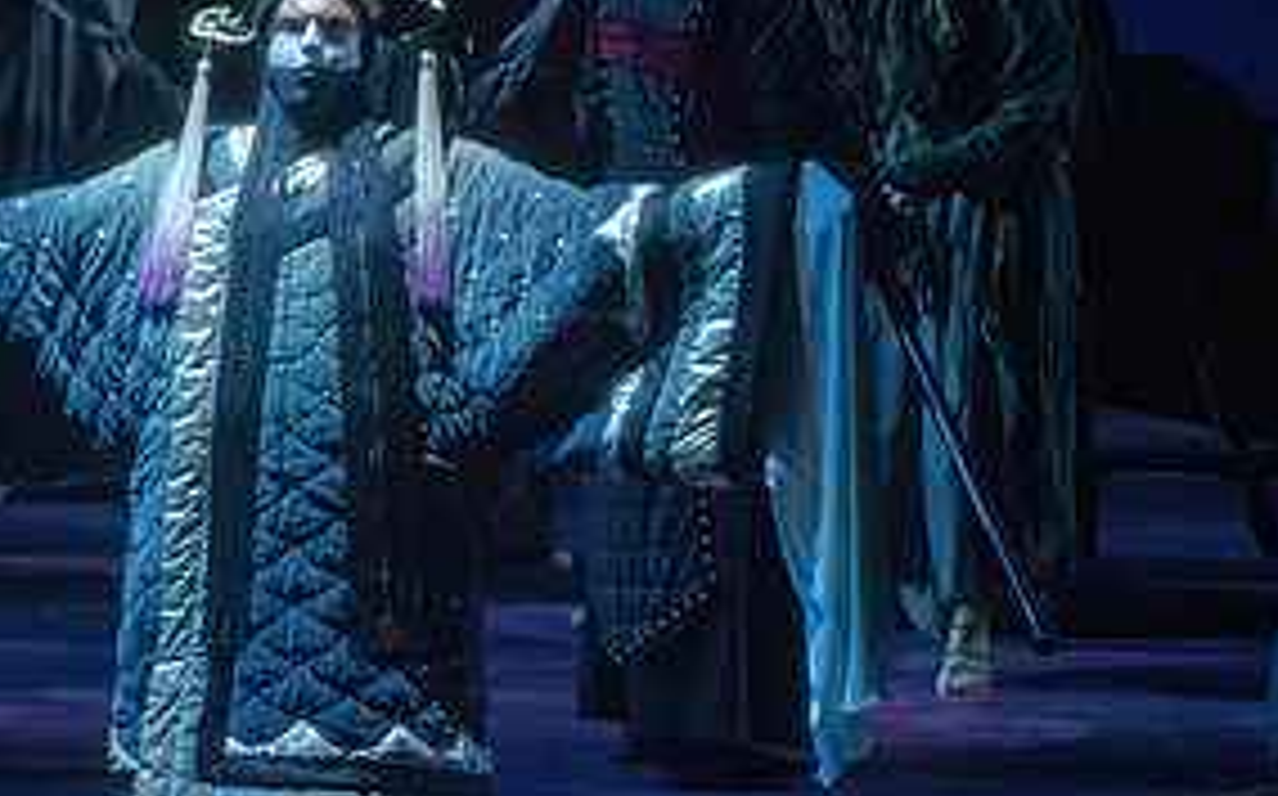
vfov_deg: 3.1
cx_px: 4
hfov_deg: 5.0
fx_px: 14512
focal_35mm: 417
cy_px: 491
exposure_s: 1/400
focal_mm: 200
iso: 20000
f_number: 4.5
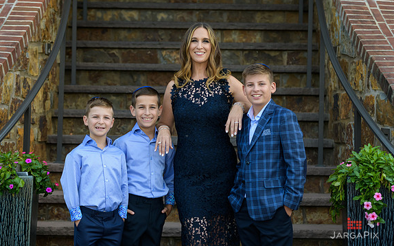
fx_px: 1234
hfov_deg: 18.1
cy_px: 89
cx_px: 197
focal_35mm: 115
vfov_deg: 11.4
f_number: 3.2
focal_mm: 90
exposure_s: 1/640
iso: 200
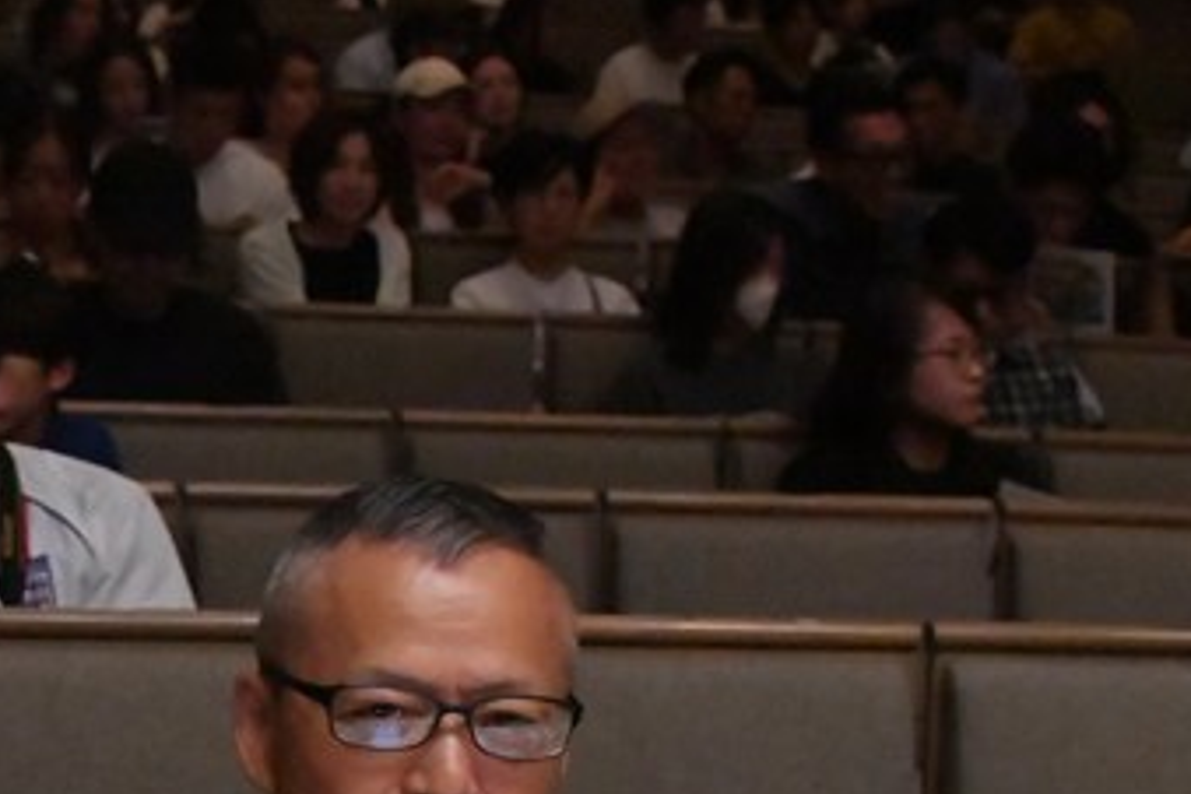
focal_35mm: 96
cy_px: 878
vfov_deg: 13.9
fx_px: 3176
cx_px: 51
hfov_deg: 20.7
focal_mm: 28
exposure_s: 1/400
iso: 16000
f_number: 5.6
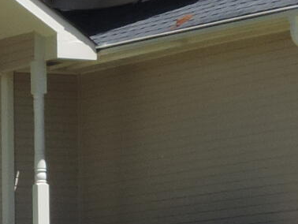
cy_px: 221
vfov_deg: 4.4
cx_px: 3
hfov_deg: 5.8
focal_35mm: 341
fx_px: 2937
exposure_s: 1/500
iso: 80
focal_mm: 7.6
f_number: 3.4
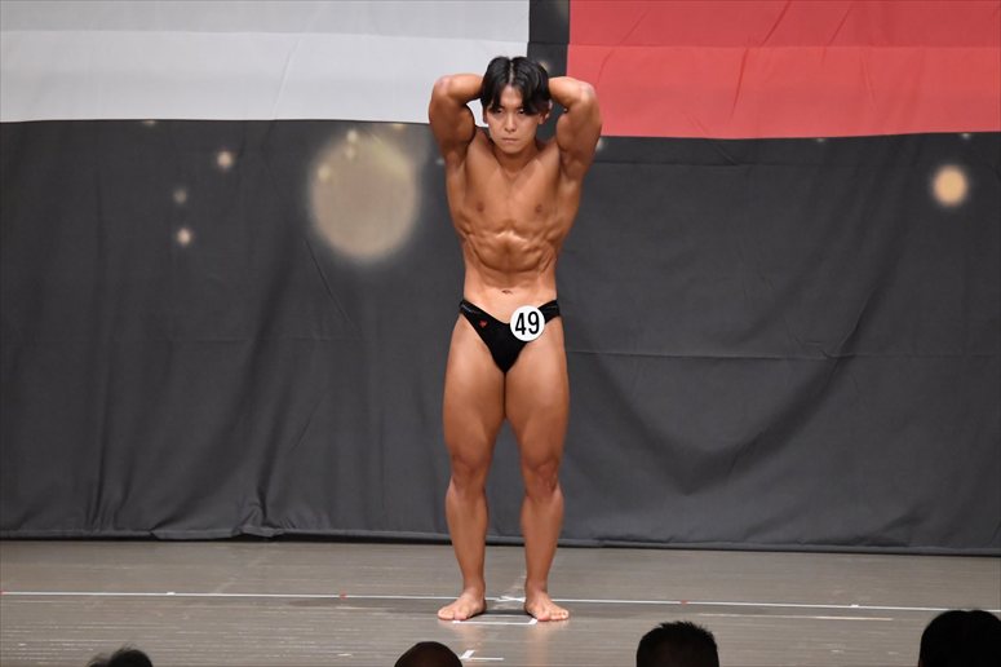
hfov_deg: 9.2
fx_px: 6253
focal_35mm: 225
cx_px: 500
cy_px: 334
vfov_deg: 6.1
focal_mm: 150
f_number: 5.6
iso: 6400
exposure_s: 1/400
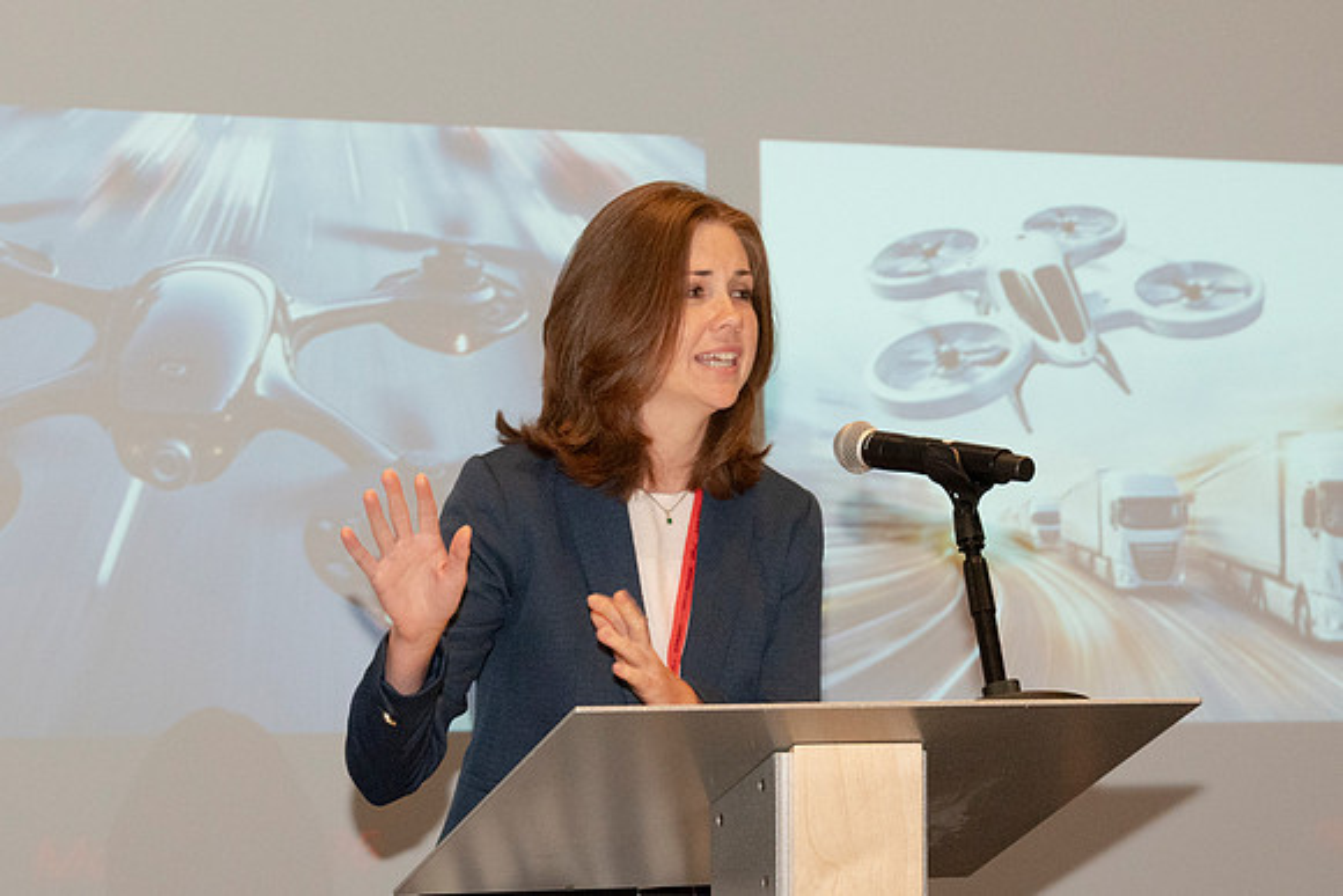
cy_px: 448
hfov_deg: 18.8
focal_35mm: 109
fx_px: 4063
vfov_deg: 12.6
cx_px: 672
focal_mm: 68
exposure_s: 1/100
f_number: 10
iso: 2500
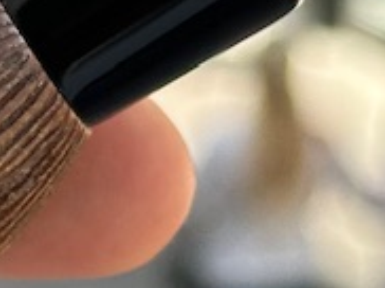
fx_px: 3754
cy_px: 144
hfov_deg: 5.8
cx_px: -106
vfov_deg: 4.4
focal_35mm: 338
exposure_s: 1/623
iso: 64
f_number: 1.78
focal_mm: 6.86
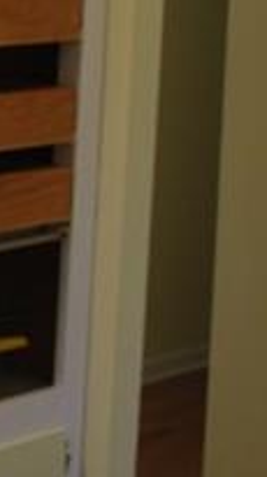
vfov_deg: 10.5
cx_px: -320
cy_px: 9
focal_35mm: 204
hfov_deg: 5.8
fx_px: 2573
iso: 200
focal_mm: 26
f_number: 4.2
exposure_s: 1/50
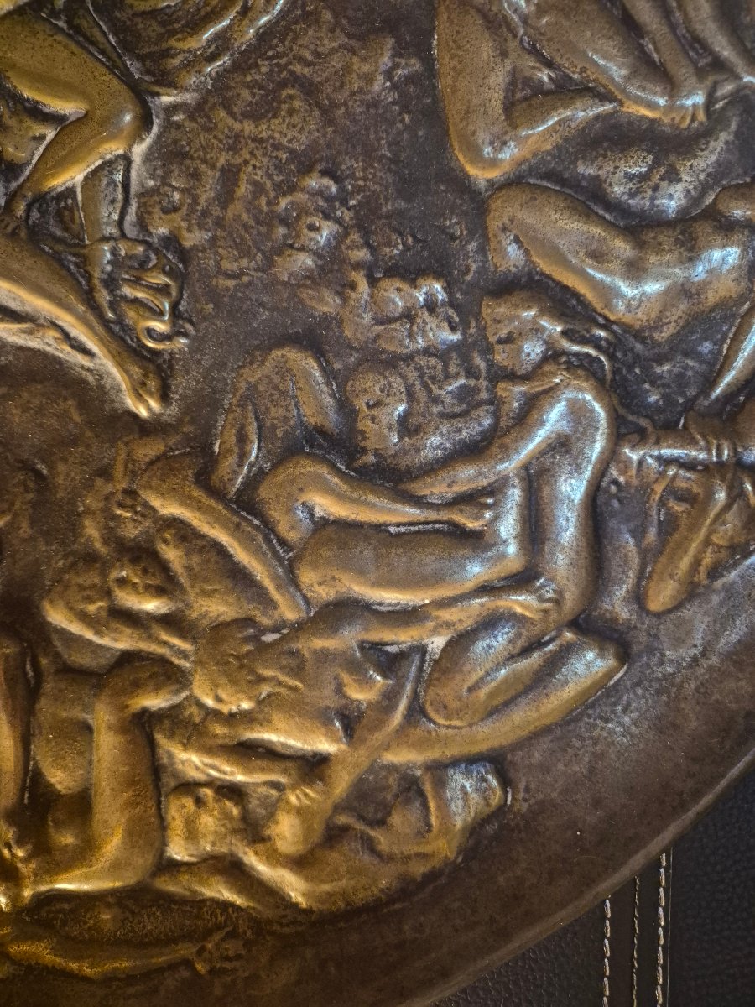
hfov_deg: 58.9
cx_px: 378
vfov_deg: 73.9
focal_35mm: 23
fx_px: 669
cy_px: 504
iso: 2000
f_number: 1.8
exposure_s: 1/100
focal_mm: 5.4
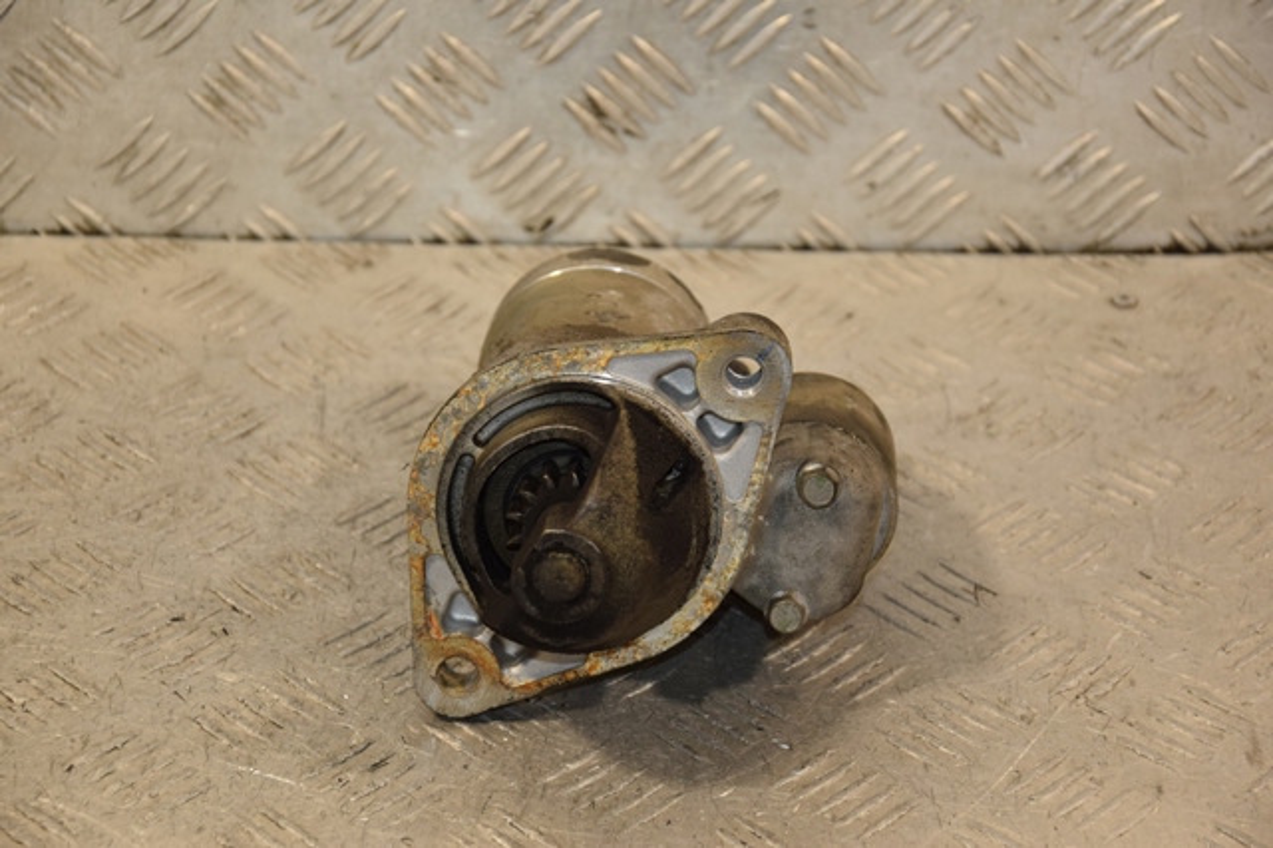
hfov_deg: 18.2
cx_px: 636
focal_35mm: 112
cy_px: 424
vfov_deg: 12.2
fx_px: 3976
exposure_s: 1/160
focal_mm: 75
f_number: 5.3
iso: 800
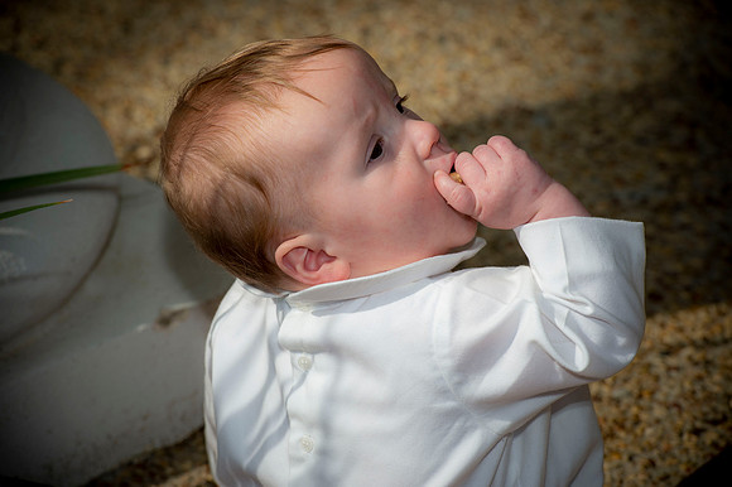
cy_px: 244
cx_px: 366
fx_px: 4064
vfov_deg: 6.9
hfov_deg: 10.3
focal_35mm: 200
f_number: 8
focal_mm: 200
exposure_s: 1/200
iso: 50
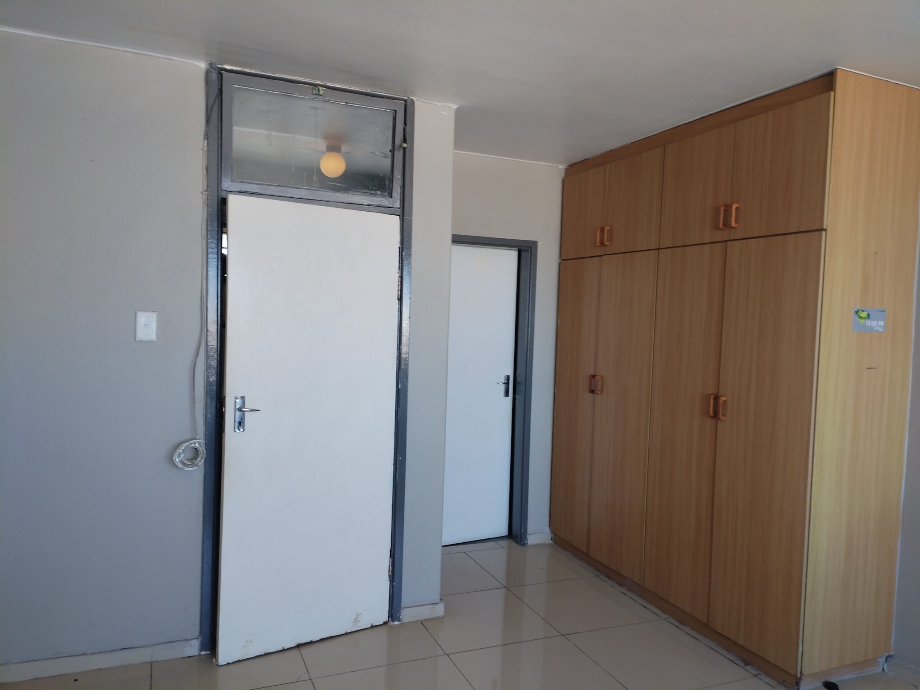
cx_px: 460
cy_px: 345
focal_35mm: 26
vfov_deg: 53.1
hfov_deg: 67.3
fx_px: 691
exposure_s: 1/60
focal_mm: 4.25
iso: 102
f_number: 1.8
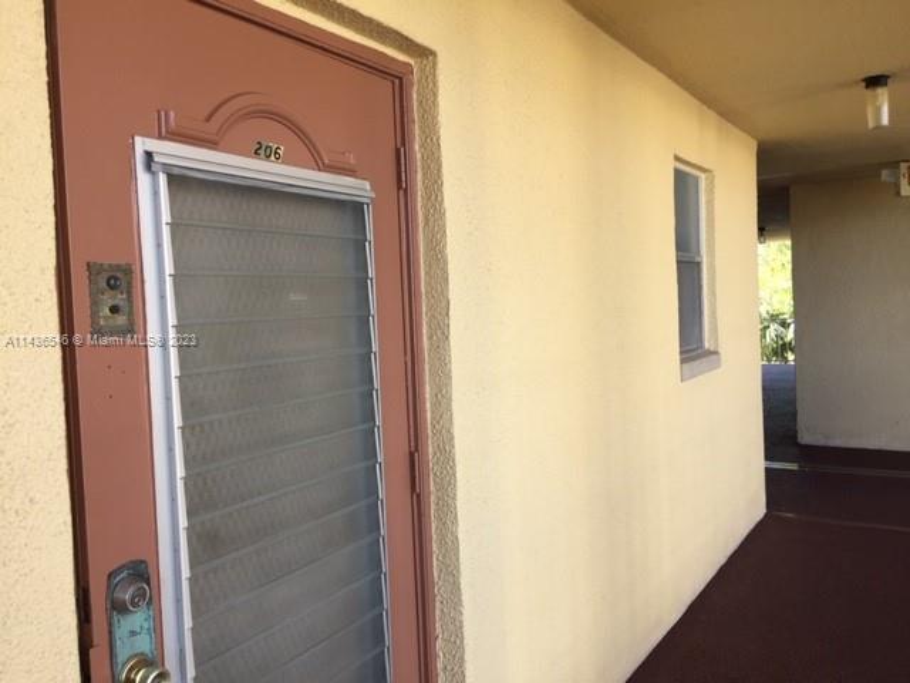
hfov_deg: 61.7
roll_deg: +0.2
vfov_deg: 48.2
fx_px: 762
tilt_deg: -2.8
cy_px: 342
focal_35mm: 29
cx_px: 455
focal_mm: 4.15
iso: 32
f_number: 2.2
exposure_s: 1/220
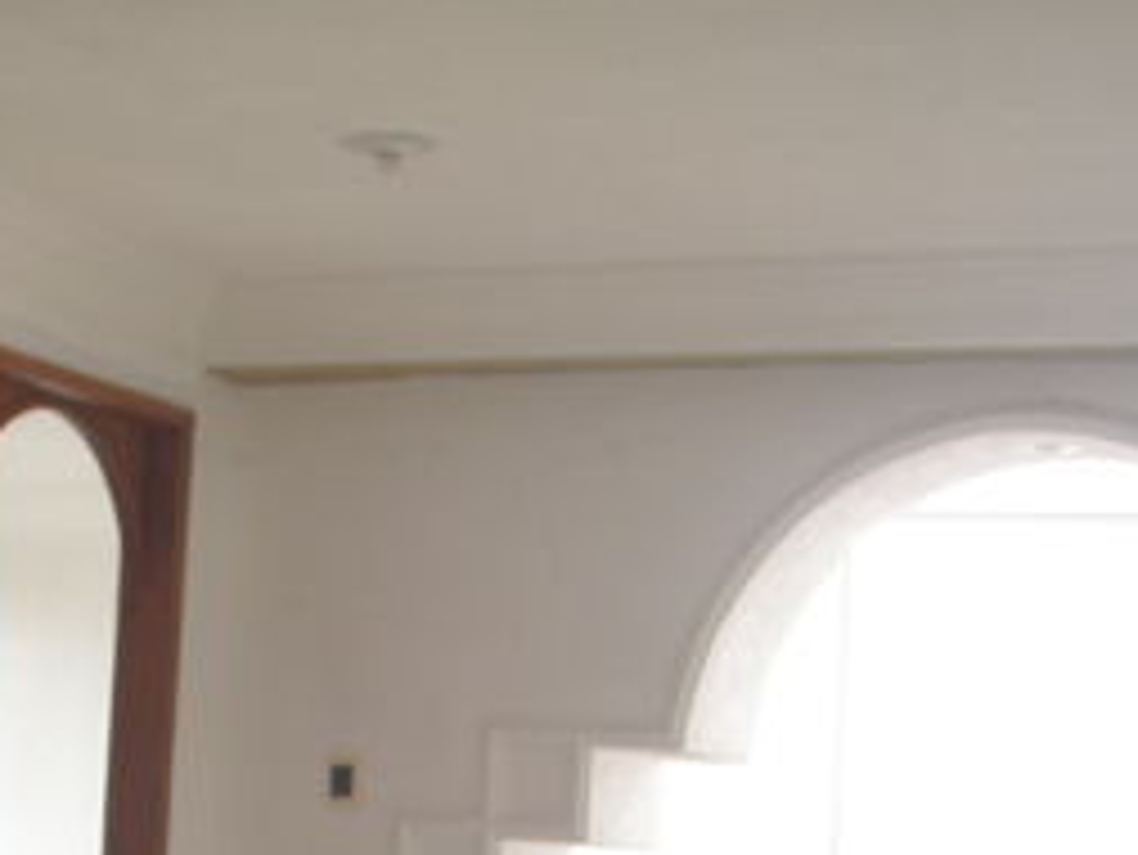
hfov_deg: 20.3
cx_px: 315
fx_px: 3157
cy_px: 945
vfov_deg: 15.0
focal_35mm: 96
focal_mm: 6.7
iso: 80
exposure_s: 1/50
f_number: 3.5
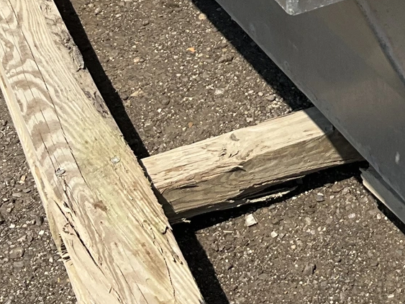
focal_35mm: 103
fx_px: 1205
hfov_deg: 18.0
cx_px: 502
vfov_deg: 13.8
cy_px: -99
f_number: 1.8
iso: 25
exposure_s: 1/2141
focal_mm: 3
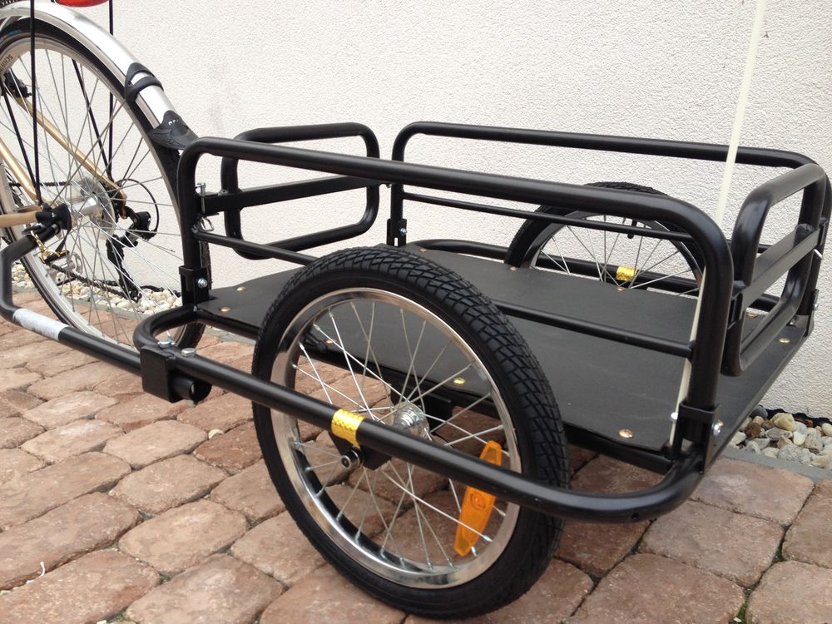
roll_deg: +3.3
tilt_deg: -14.8
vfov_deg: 40.7
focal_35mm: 35
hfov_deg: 52.6
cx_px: 416
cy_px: 312
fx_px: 841
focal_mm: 4.28
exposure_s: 1/20
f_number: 2.4
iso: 50
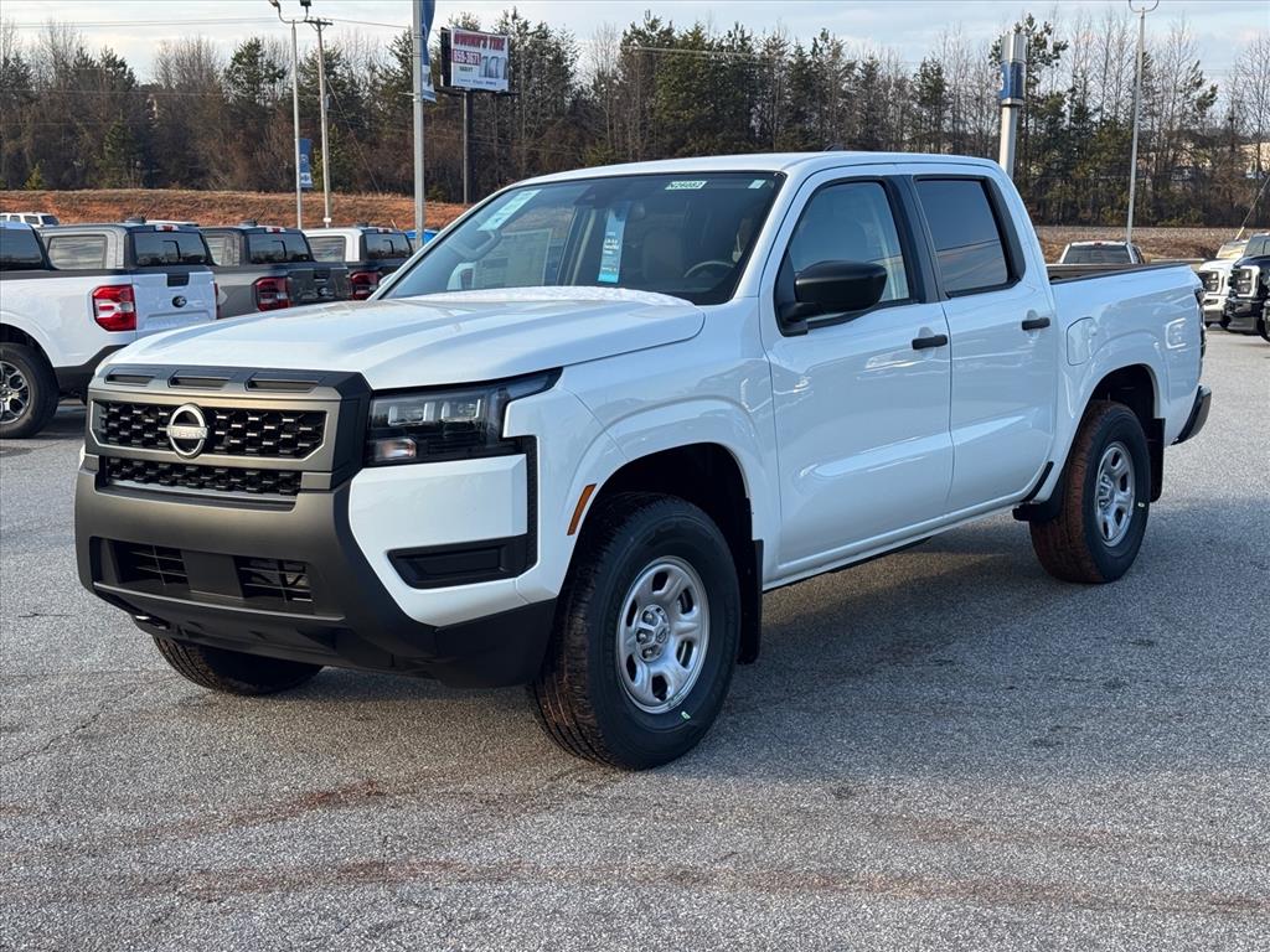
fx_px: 1761
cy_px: 476
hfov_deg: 39.7
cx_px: 635
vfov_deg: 30.3
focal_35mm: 48
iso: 64
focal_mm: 6.76
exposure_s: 1/1027
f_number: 1.78
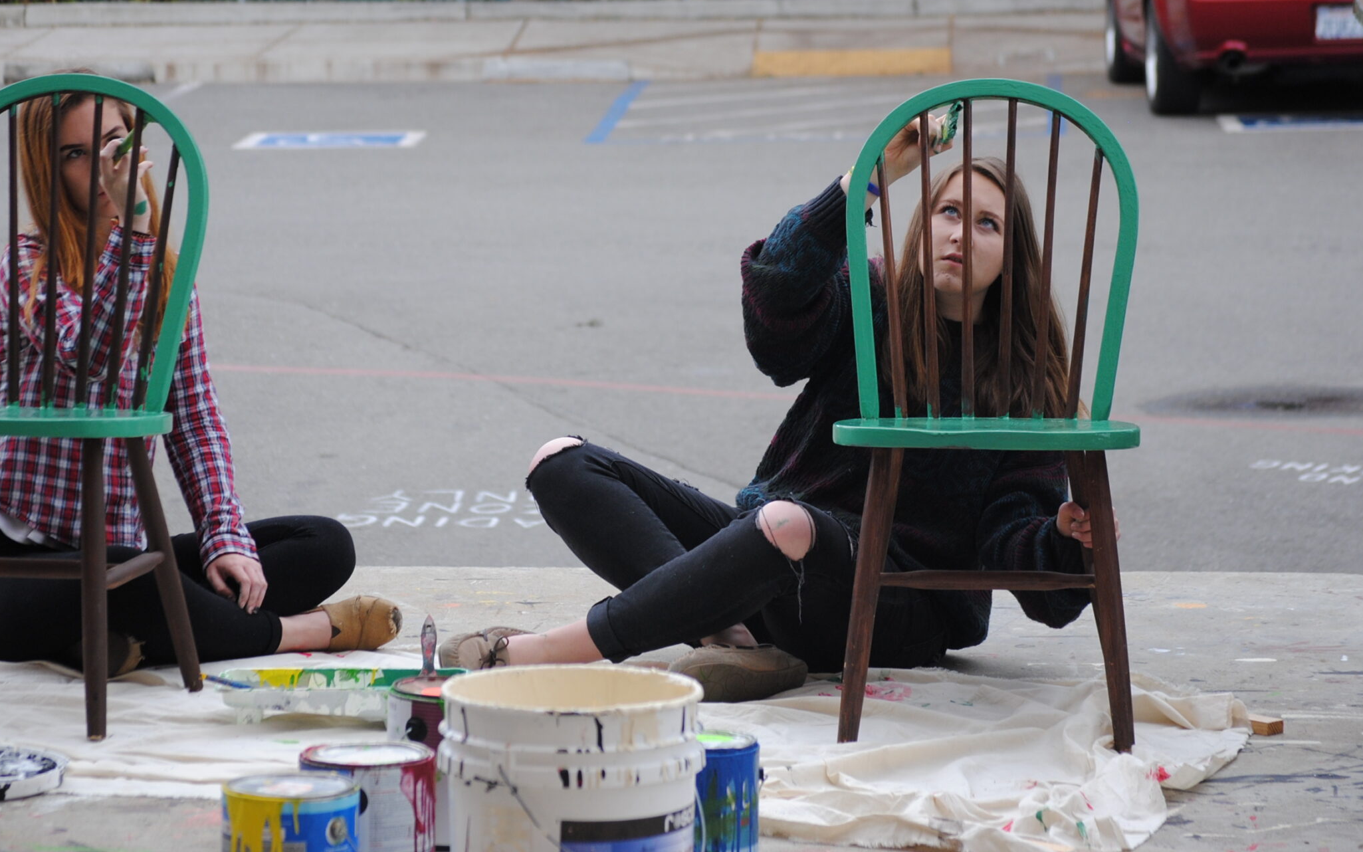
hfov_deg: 13.7
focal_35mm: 153
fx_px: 5684
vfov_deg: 8.6
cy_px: 296
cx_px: 639
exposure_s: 1/400
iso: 200
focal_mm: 80
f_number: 5
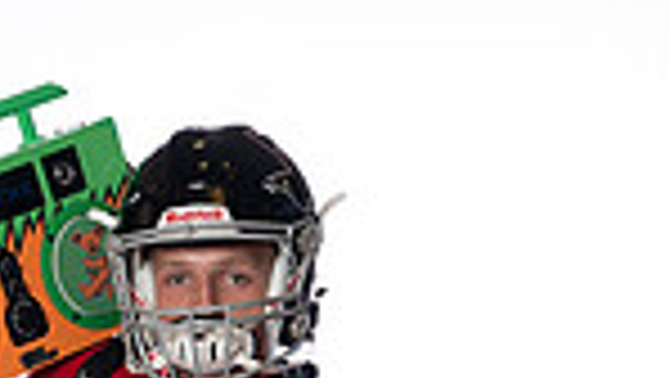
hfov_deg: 16.0
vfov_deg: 8.4
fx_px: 2364
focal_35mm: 133
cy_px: 914
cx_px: 153
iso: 400
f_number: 4
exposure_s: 1/250
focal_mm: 42
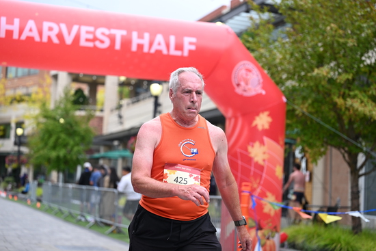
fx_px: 731
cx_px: 188
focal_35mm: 70
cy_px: 126
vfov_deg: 19.5
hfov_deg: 28.8
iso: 640
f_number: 2.8
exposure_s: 1/2000
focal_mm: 70
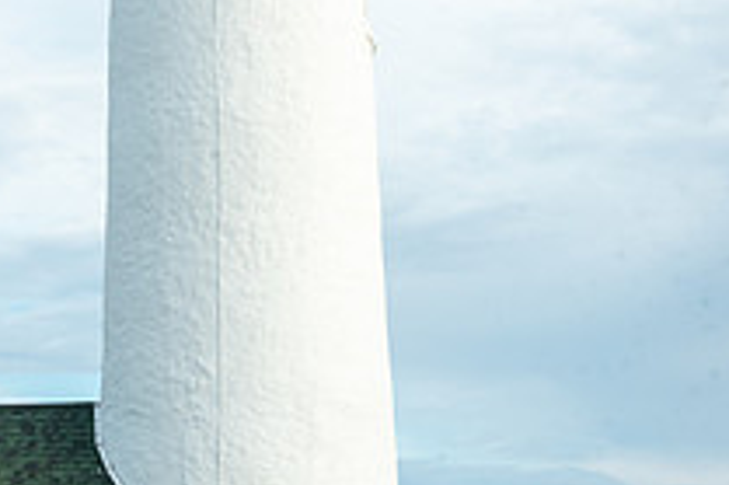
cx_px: 227
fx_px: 2003
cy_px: 188
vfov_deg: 13.8
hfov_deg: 20.5
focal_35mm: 99
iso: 400
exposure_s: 1/250
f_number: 11
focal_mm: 46
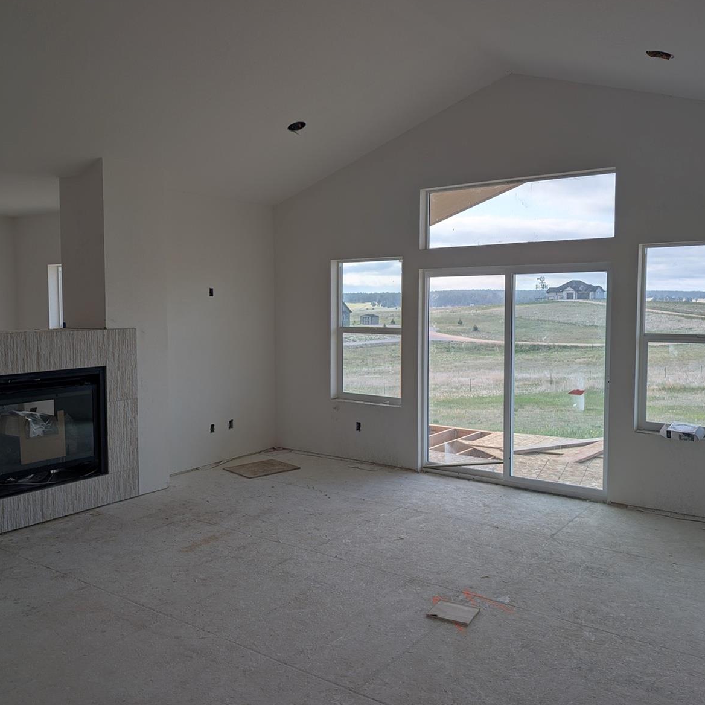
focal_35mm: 29
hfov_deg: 55.6
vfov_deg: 55.6
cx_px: 334
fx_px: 668
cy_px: 345
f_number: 1.68
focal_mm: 6.9
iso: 22
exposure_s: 1/590
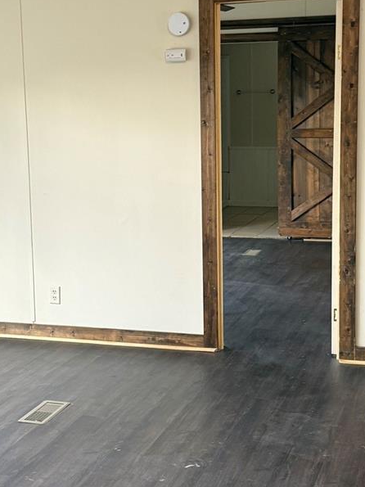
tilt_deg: -8.4
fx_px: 872
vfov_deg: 31.2
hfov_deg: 23.6
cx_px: 181
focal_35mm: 62
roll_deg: +0.4
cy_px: 226
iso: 250
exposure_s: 1/60
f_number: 1.78
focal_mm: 6.76
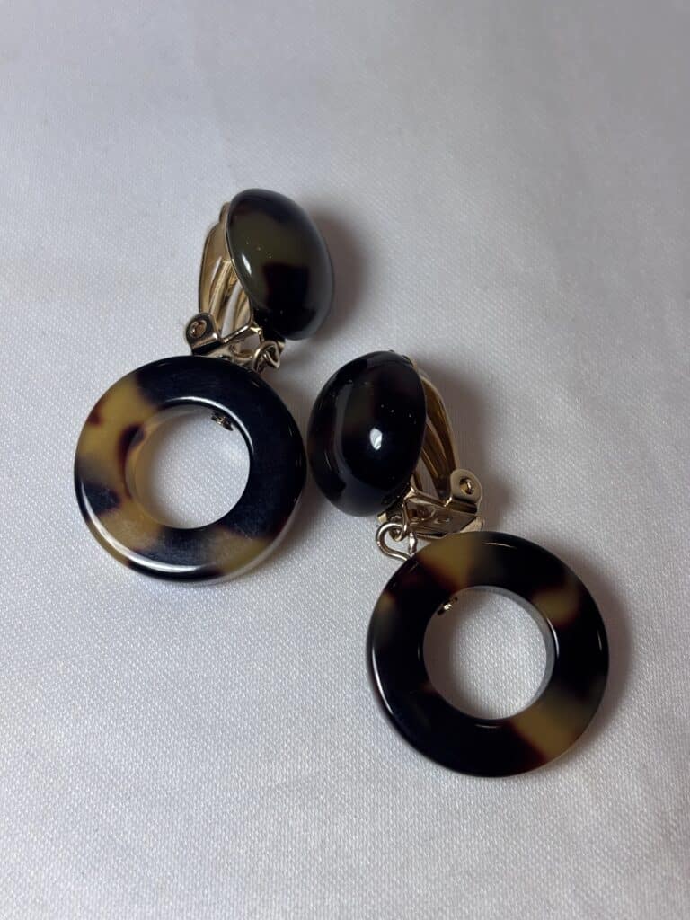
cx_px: 345
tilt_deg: -66.7
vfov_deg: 36.8
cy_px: 460
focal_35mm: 52
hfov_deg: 28.0
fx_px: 1382
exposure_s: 1/242
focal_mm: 5.96
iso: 32
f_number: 1.6
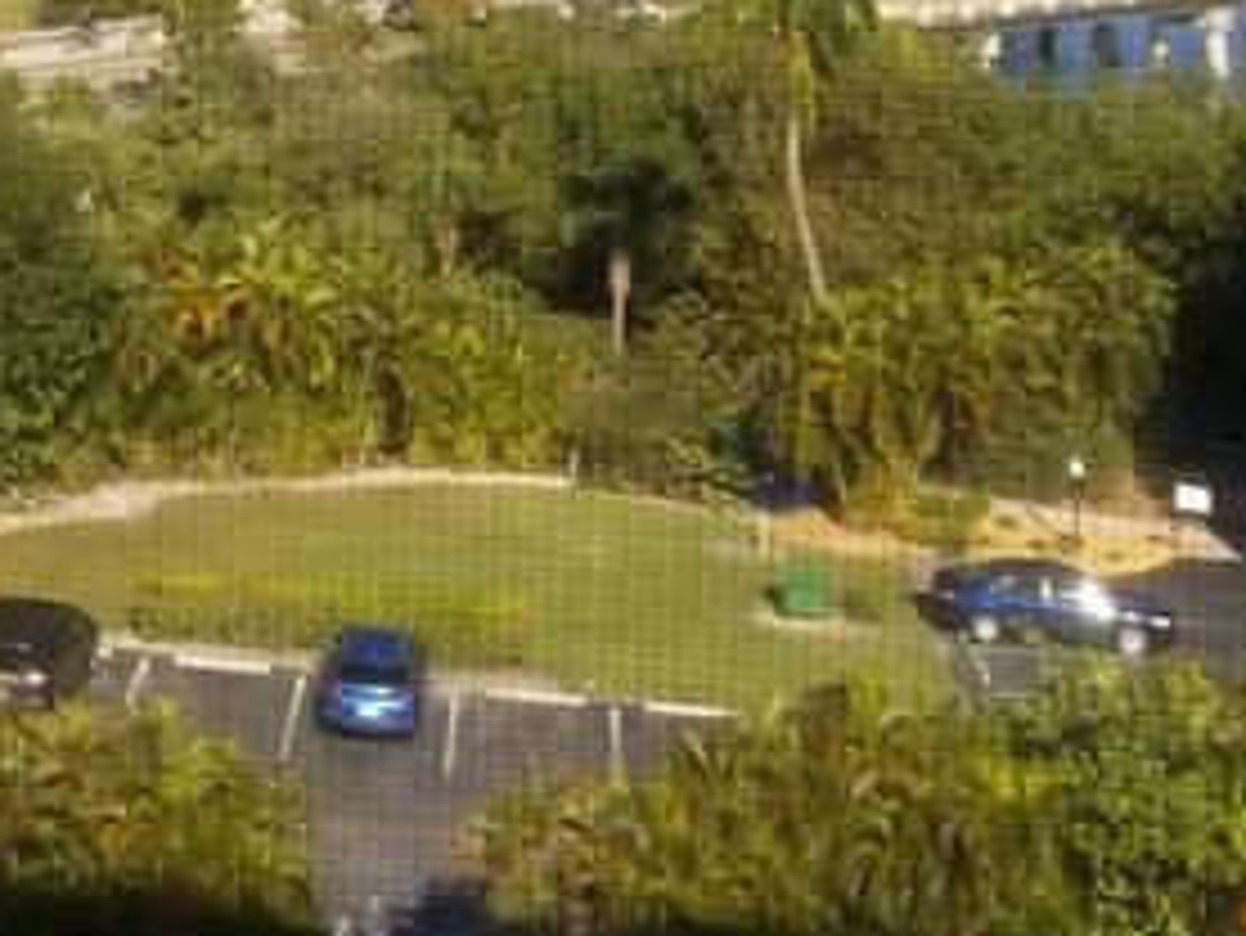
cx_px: -234
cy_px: -472
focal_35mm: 96
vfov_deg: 14.4
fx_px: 3457
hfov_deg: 19.3
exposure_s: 1/1072
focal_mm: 4.25
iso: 50
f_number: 1.7
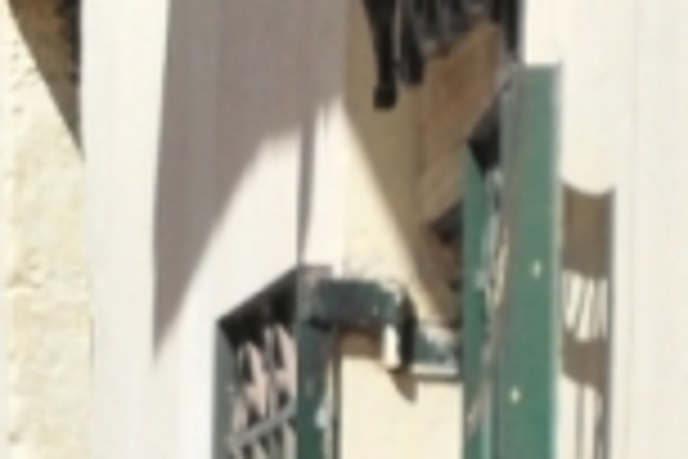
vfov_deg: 1.5
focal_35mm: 902
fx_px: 17237
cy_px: -14
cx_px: -1601
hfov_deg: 2.3
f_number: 9.5
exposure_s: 1/350
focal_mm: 90
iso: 200
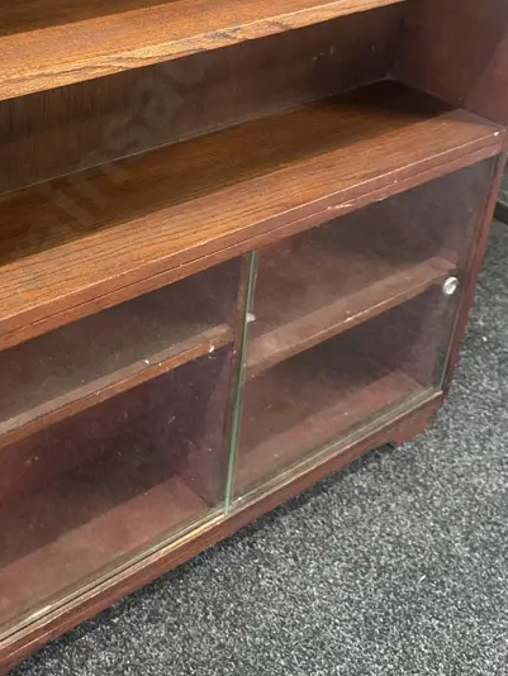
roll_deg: -2.2
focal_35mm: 46
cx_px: 115
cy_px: 152
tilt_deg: -28.4
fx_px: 899
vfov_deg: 39.8
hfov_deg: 30.9
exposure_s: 1/33
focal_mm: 6.86
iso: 640
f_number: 1.78
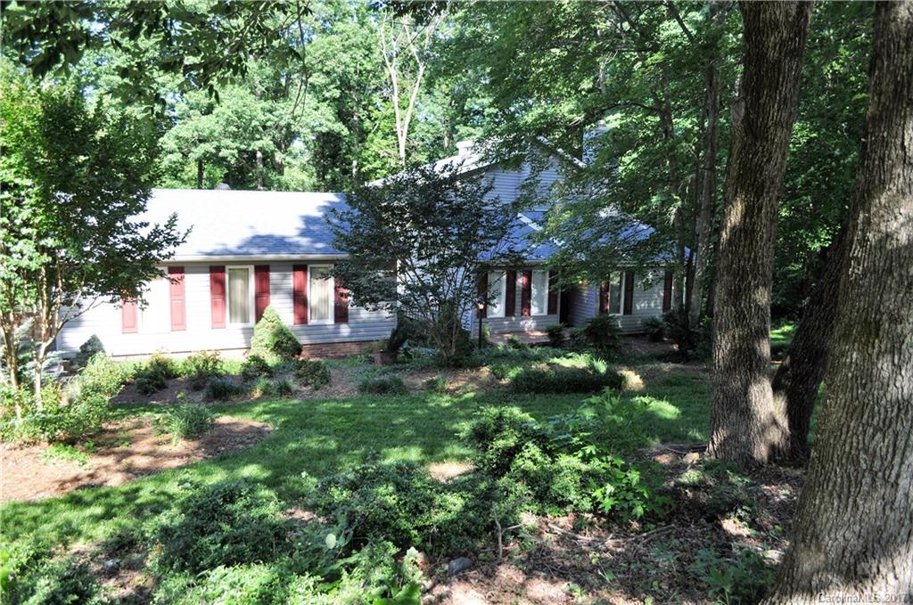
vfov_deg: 47.8
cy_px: 302
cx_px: 456
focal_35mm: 27
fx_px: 684
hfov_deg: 67.5
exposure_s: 1/1000
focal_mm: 18
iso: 720
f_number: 4
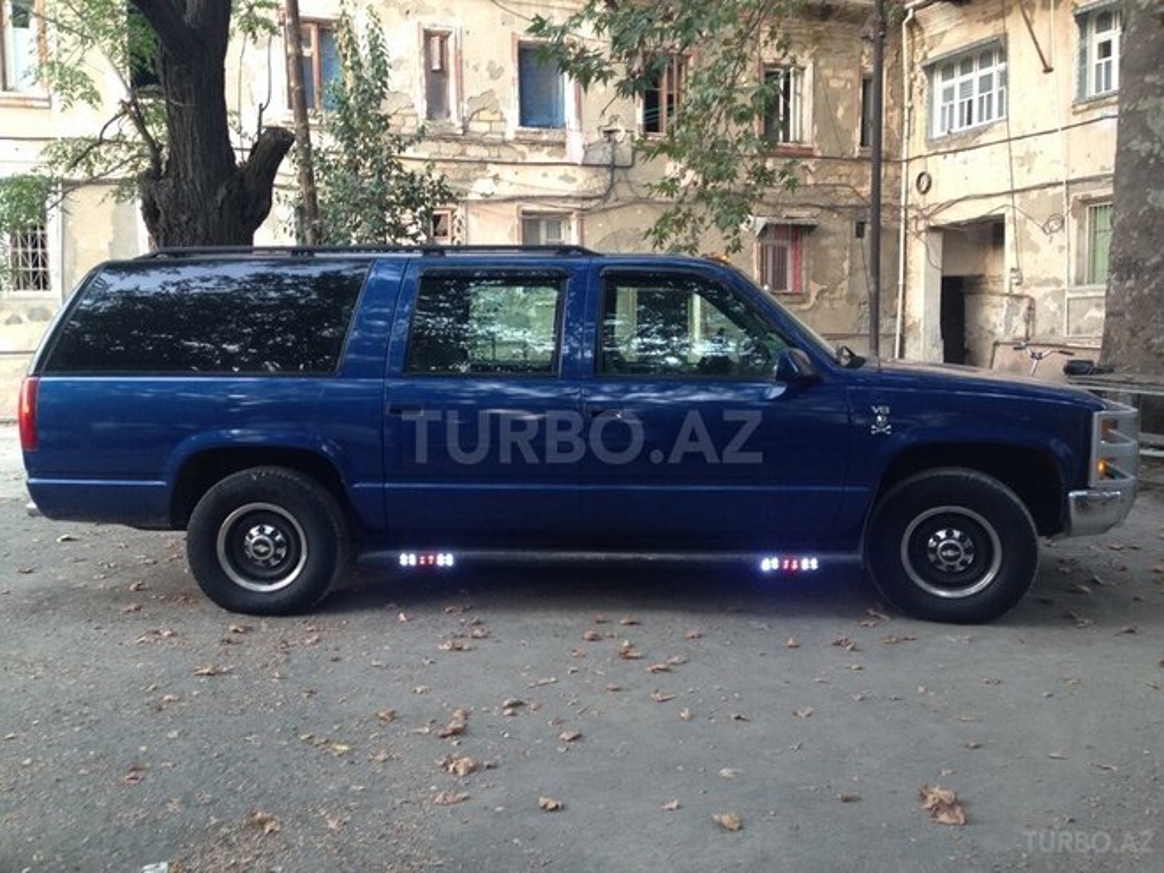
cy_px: 436
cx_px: 582
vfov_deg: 42.9
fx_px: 1110
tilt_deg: -4.9
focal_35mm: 33
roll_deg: +0.2
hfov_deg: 55.4
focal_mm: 4.12
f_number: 2.4
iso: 100
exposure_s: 1/20
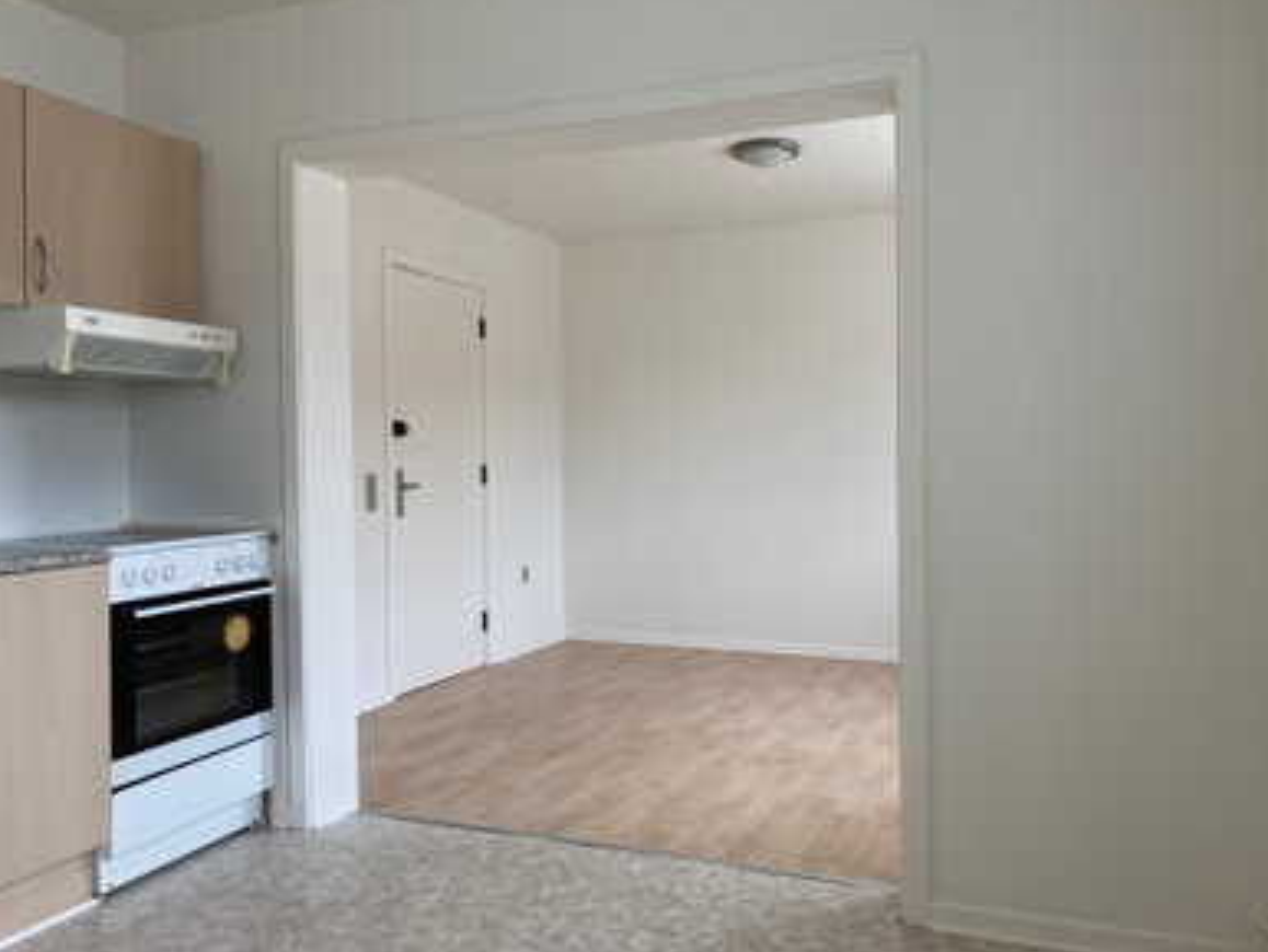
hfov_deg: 61.6
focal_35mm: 29
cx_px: 644
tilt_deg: +0.0
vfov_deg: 48.3
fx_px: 1063
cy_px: 476
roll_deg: -0.2
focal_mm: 3.99
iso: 32
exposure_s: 1/121
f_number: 1.8
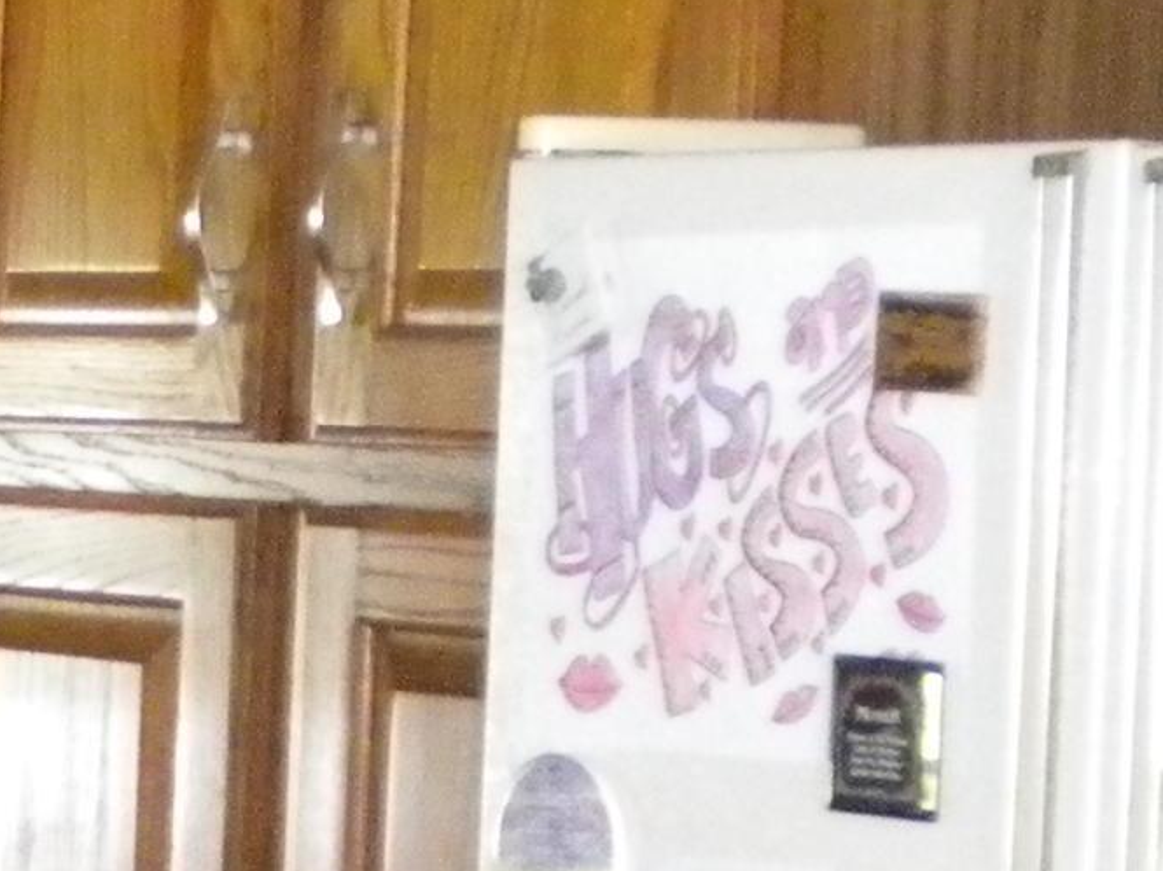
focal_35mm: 158
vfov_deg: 9.4
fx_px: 5305
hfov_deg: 11.8
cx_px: -771
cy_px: 644
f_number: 3.1
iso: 800
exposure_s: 1/42.2
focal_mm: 6.3
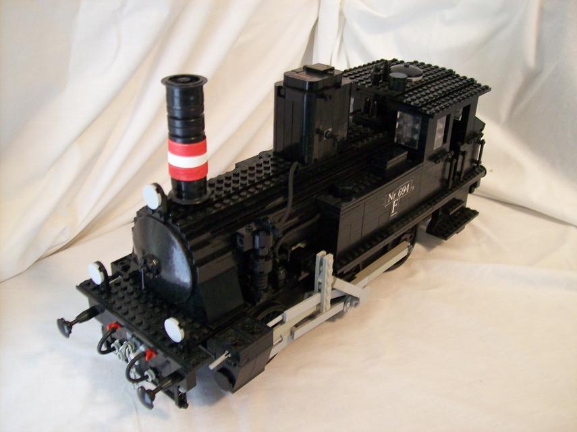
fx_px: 600
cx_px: 288
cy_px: 216
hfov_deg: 51.4
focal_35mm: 36
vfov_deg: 39.6
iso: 160
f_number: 2.7
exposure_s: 1/8.95
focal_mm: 6
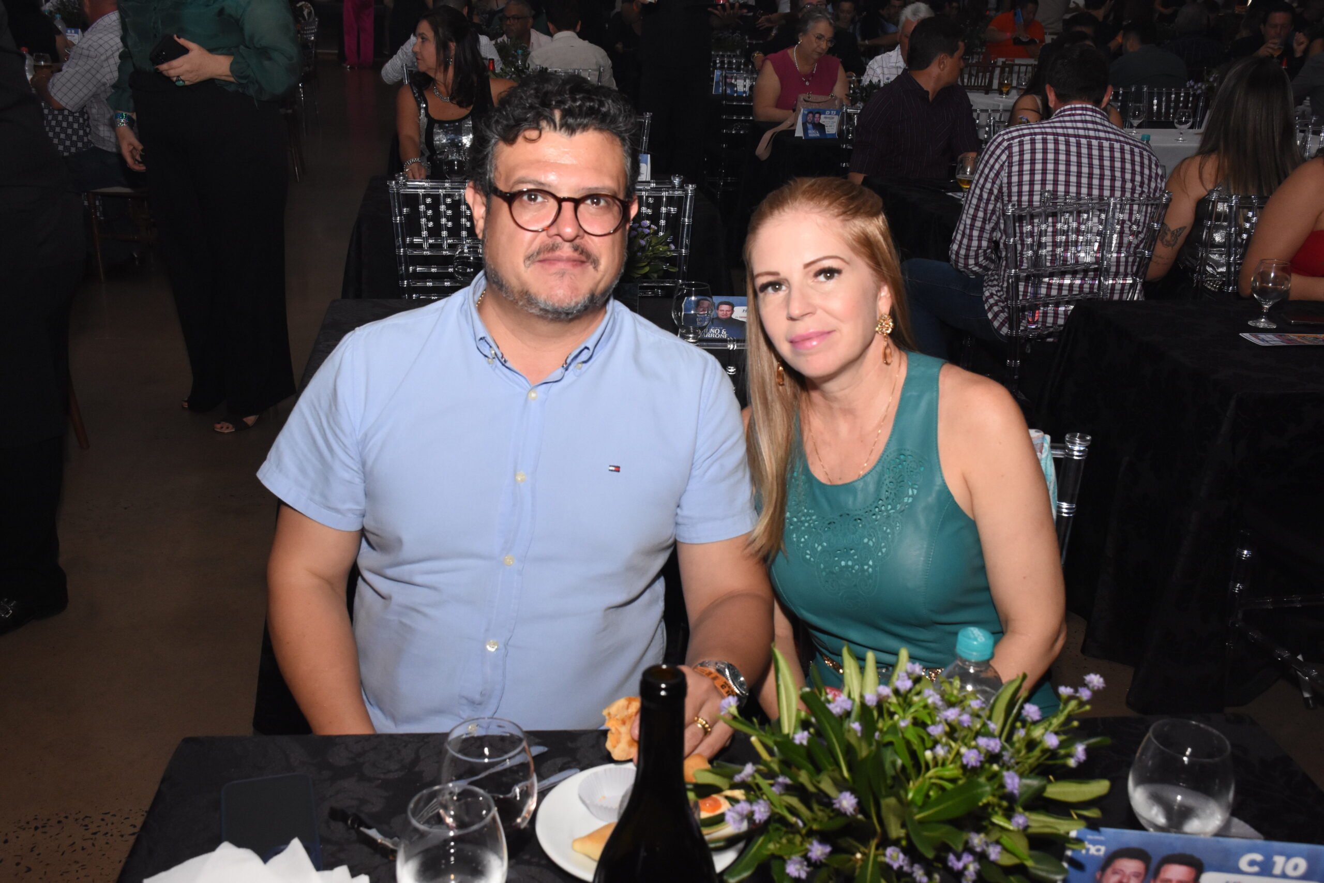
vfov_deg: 36.9
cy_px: 442
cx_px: 662
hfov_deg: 53.1
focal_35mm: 36
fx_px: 1324
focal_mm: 24
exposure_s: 1/60
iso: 1600
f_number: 8
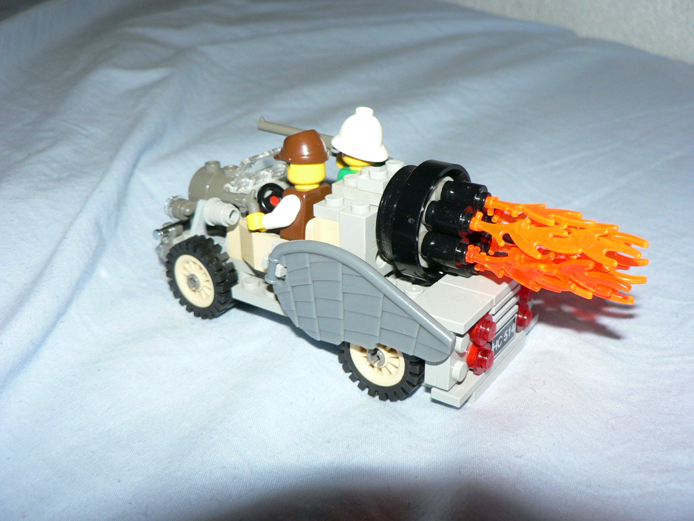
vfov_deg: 39.7
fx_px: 722
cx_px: 347
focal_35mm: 36
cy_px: 260
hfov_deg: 51.4
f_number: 2.8
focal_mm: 6
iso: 100
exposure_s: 1/60
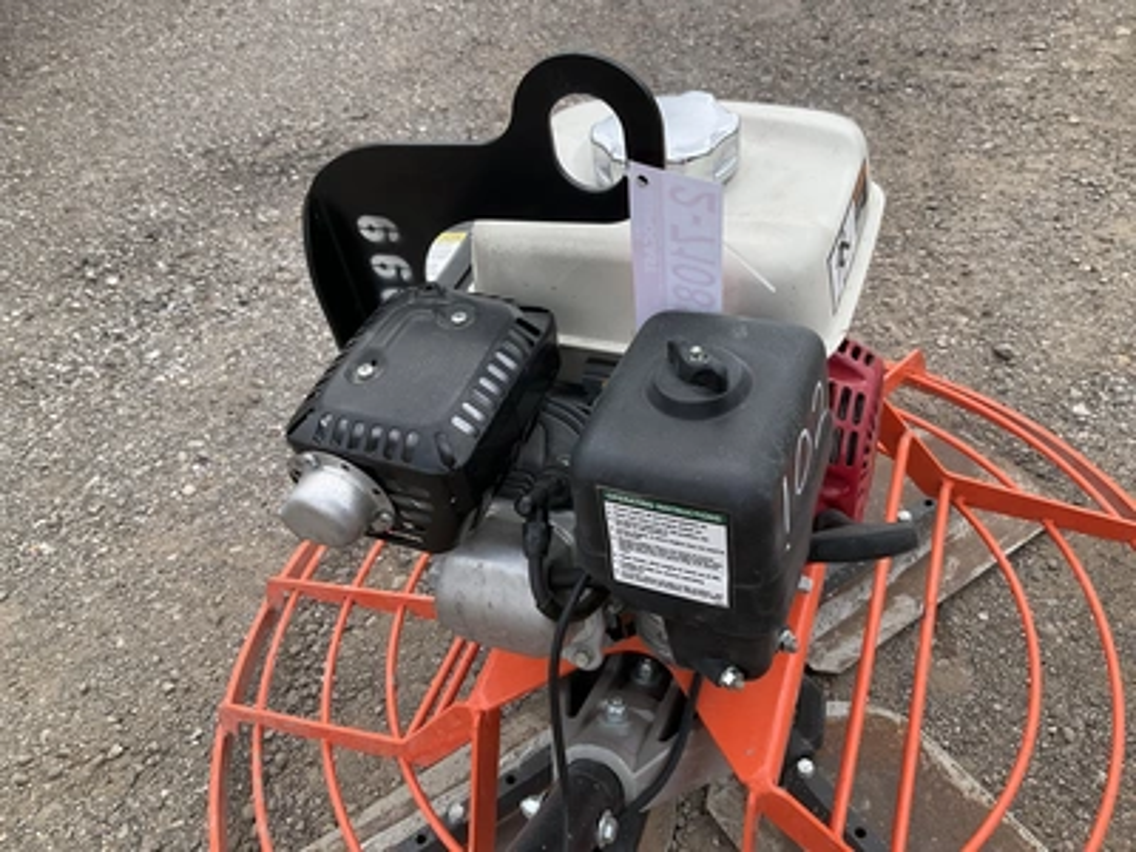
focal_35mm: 29
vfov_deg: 48.2
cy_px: 426
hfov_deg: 61.7
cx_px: 568
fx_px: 952
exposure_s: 1/912
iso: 25
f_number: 1.8
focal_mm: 3
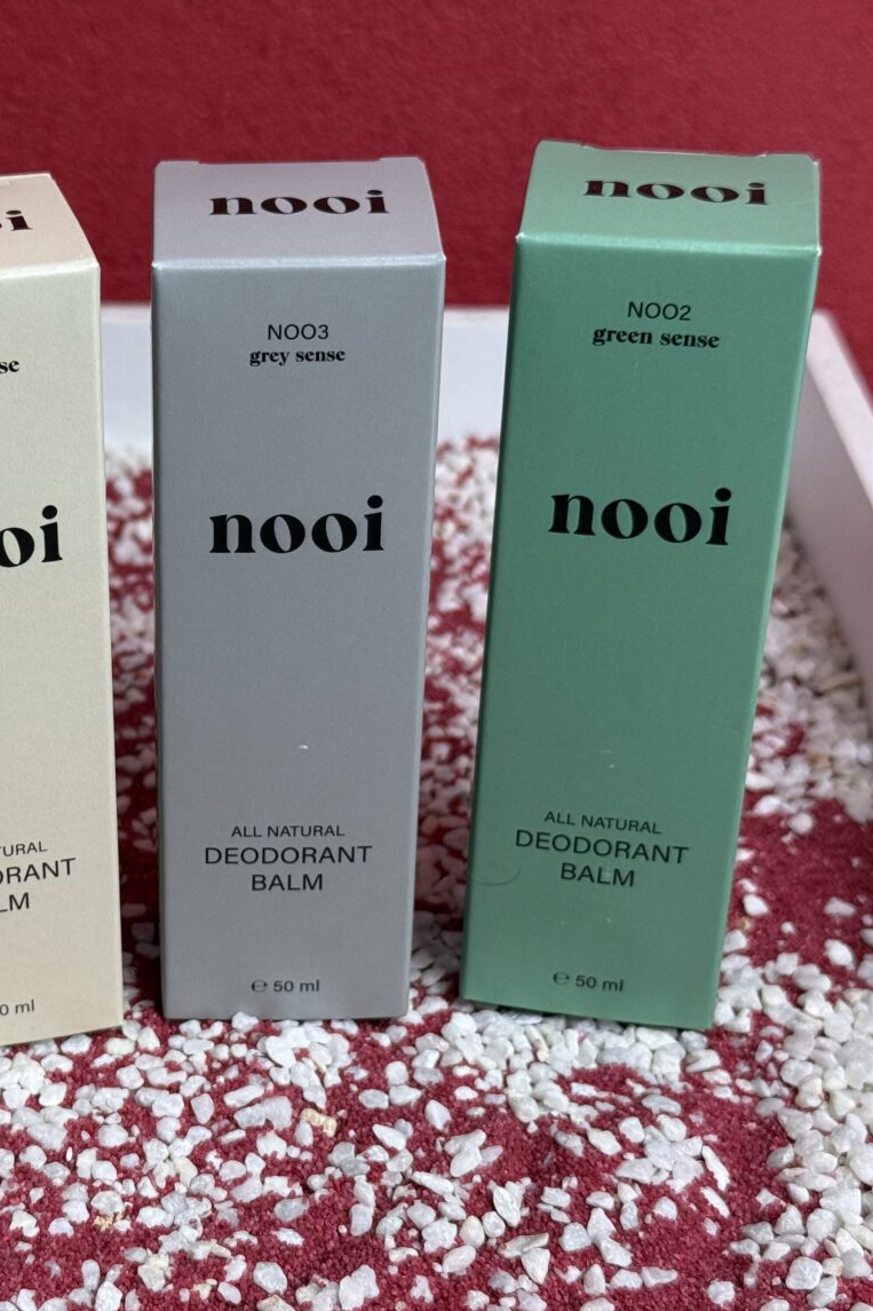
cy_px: 655
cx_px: 136
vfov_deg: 30.1
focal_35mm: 67
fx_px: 2438
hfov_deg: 20.0
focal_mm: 6.76
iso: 80
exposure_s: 1/100
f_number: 1.78
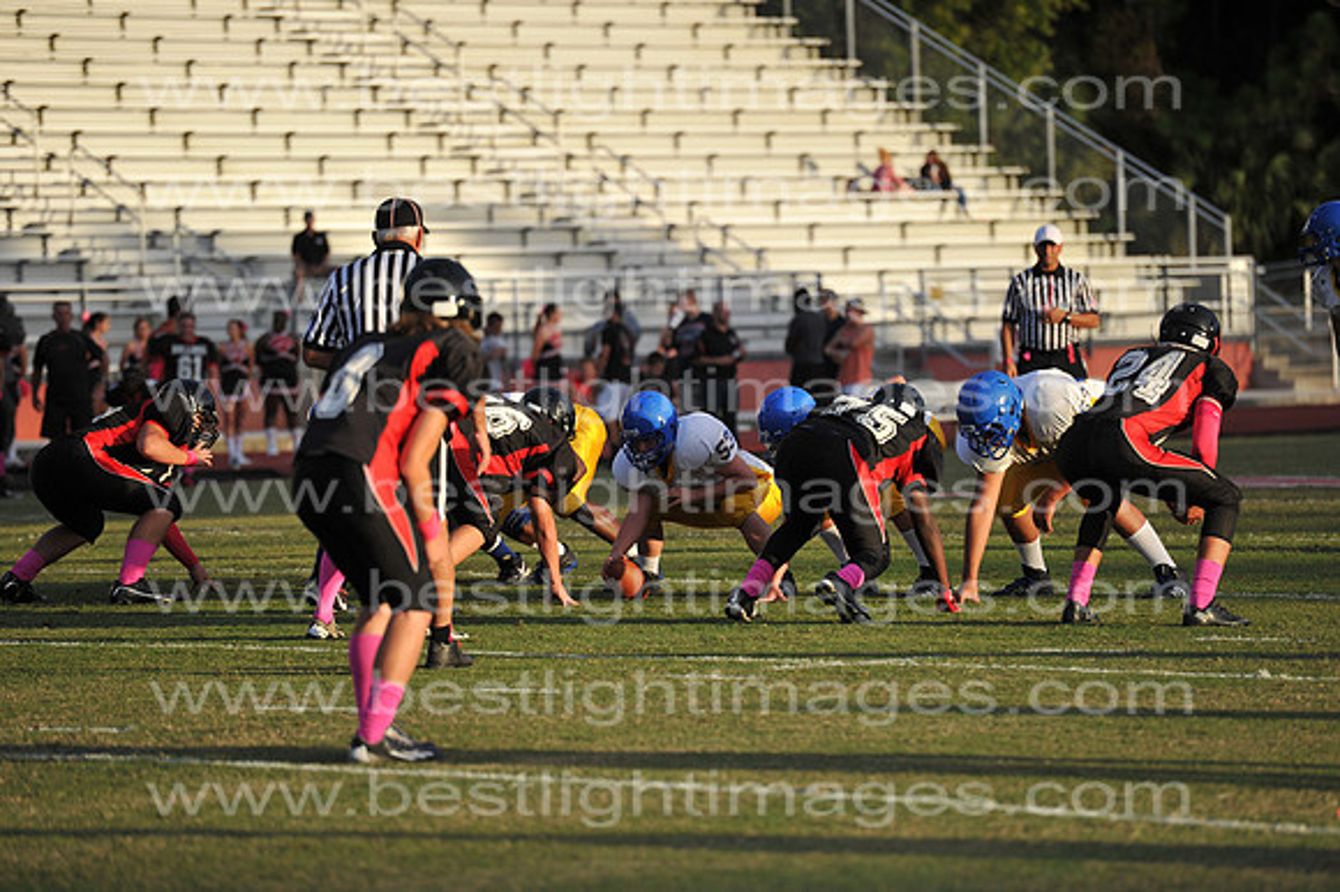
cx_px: 670
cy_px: 446
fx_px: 7440
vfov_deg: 6.9
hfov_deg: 10.3
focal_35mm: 200
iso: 800
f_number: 3.5
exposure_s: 1/4000
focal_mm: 200
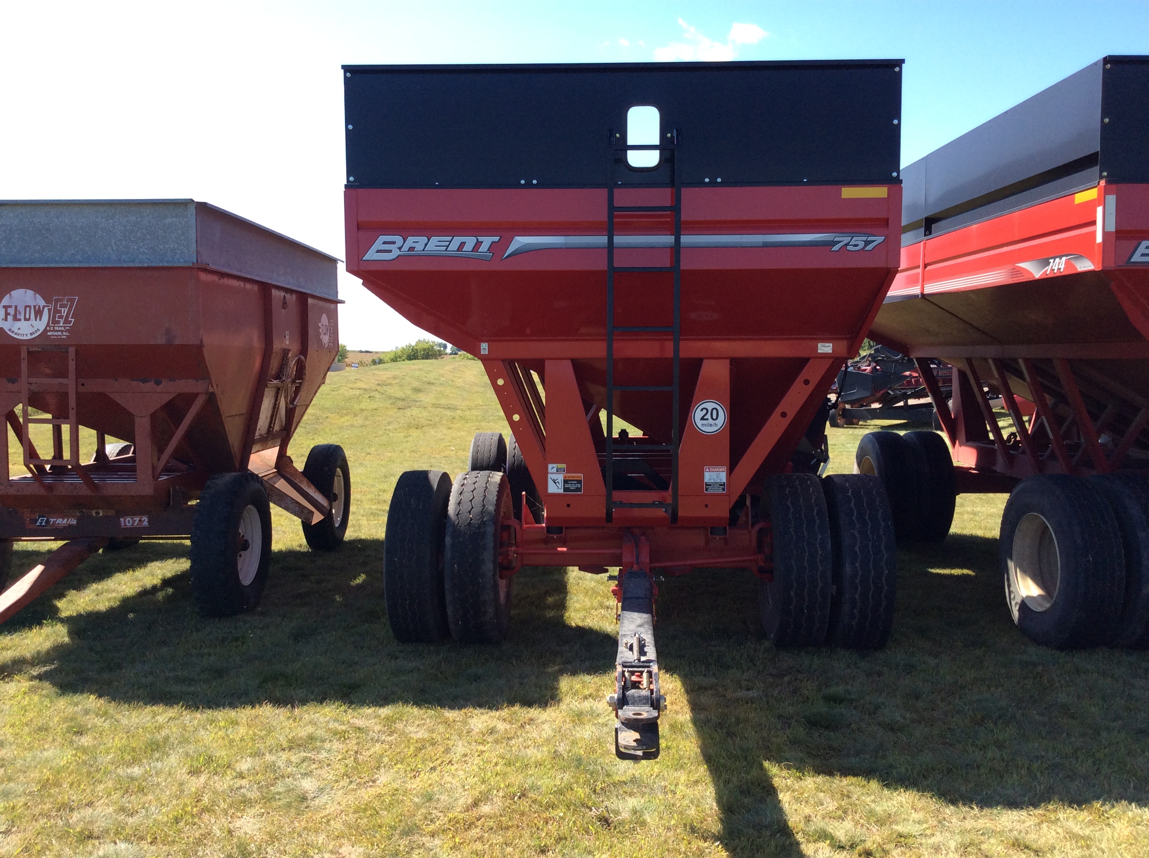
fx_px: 1061
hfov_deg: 56.9
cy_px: 429
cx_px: 574
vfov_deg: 44.1
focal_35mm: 32
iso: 32
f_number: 2.4
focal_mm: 3.3
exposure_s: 1/635
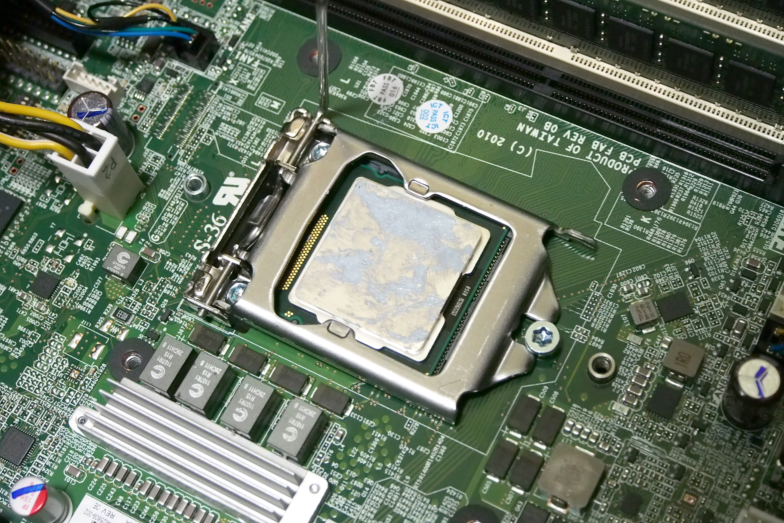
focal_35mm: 65
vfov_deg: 20.9
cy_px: 238
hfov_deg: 31.0
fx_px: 1415
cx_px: 391
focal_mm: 31
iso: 3200
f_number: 5.5
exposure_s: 1/25
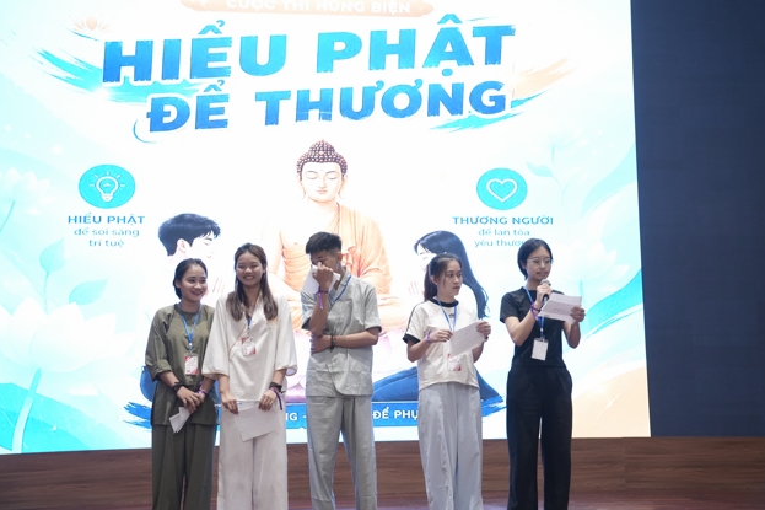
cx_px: 397
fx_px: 1020
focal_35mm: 48
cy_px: 256
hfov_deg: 41.1
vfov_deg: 28.1
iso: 2000
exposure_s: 1/160
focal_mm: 46
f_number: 2.8
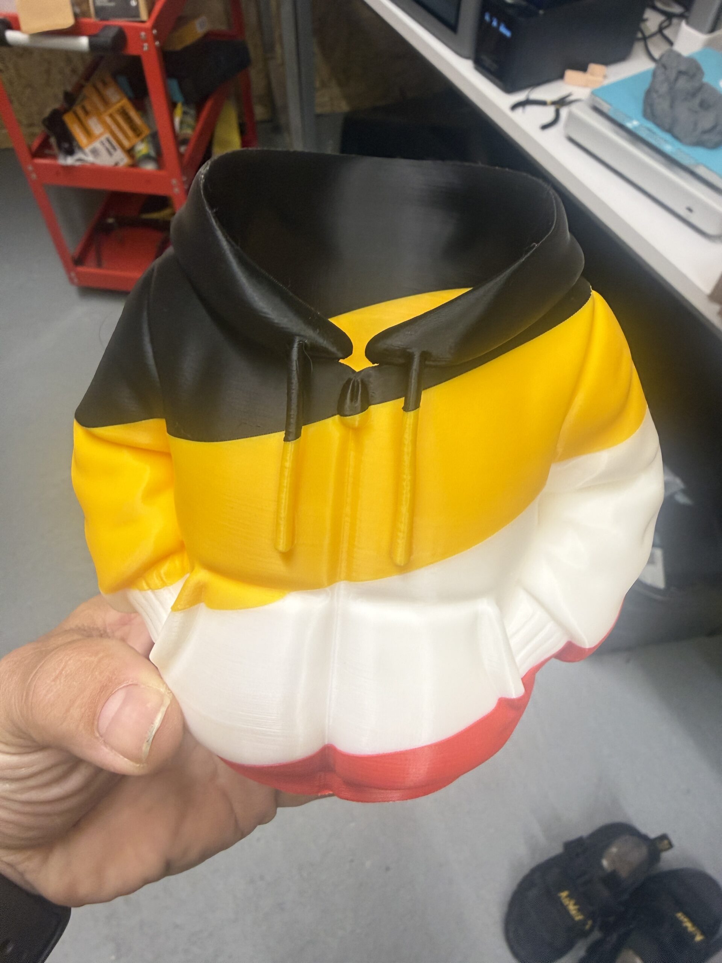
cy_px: 482
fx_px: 667
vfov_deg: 71.6
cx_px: 361
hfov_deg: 56.8
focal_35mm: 24
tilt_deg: -52.5
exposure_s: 1/100
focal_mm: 2.22
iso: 125
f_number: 2.2
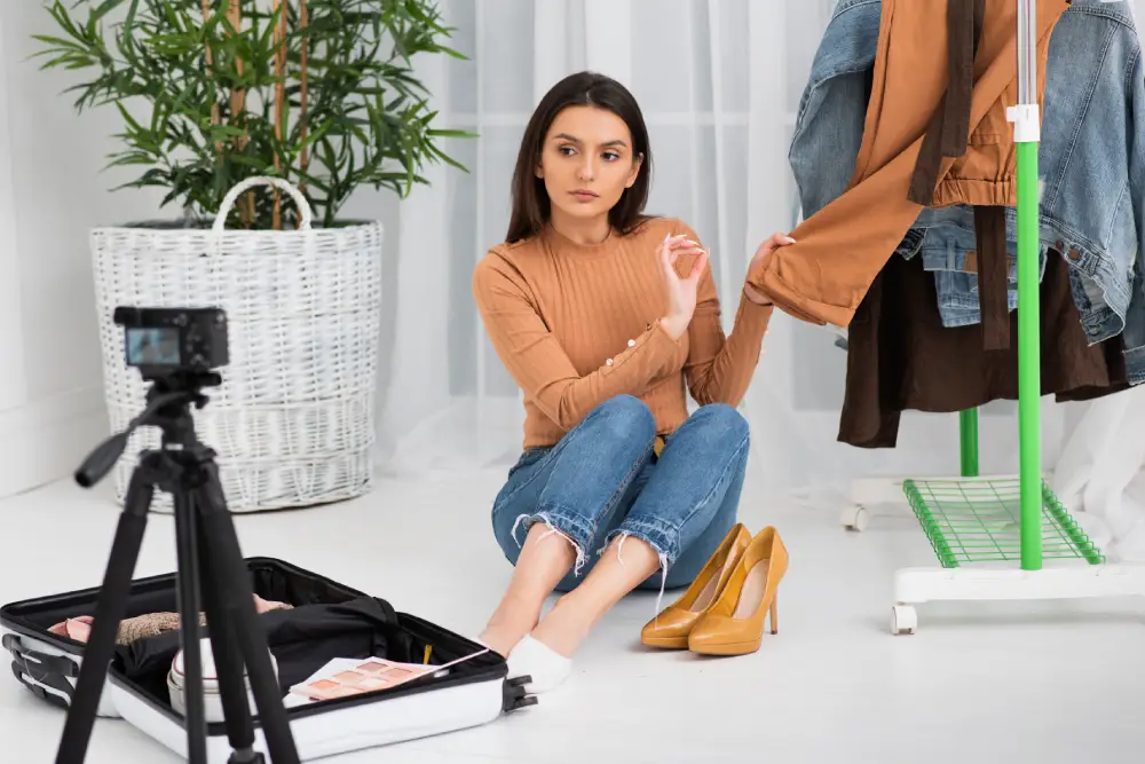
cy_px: 382
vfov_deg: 16.1
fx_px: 2704
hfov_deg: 23.9
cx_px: 572
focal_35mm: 85
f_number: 3.5
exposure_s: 1/160
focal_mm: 85
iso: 125
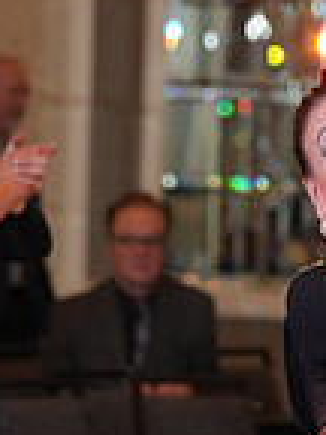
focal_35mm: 509
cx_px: 409
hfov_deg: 2.9
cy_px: 553
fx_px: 6391
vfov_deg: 3.9
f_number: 4.5
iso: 1250
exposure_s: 1/200
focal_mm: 131
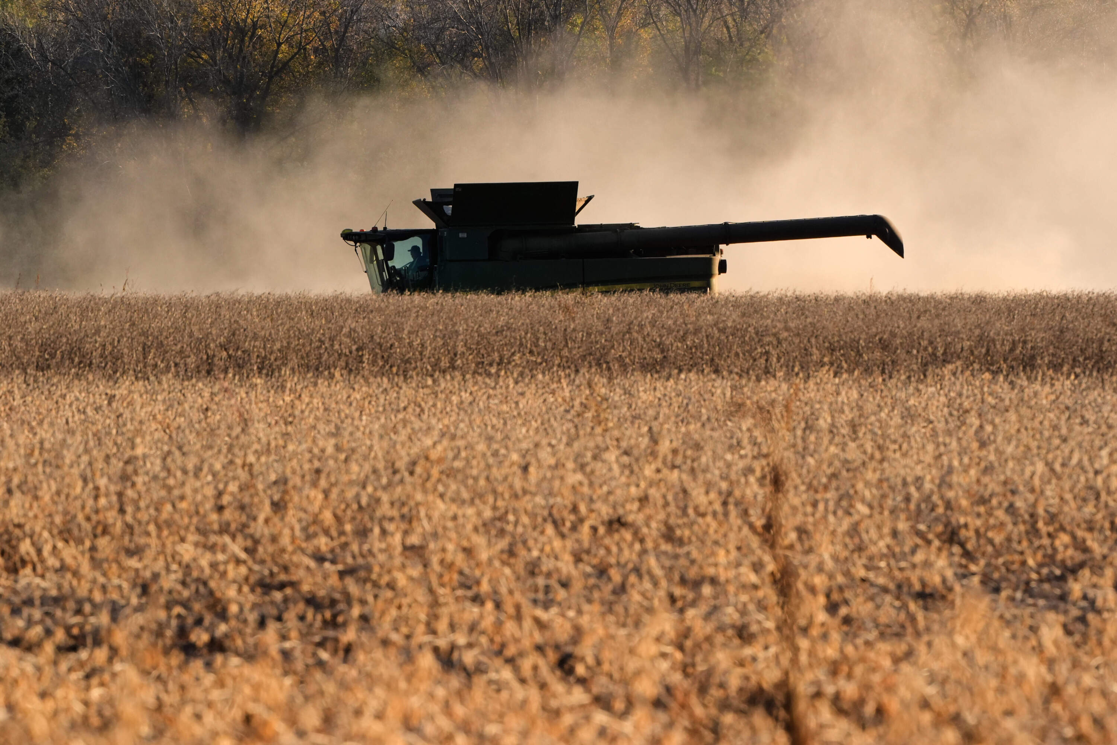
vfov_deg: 2.3
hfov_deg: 3.4
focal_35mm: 600
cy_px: 372
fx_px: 18615
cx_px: 558
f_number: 18
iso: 1250
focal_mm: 600
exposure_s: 1/320
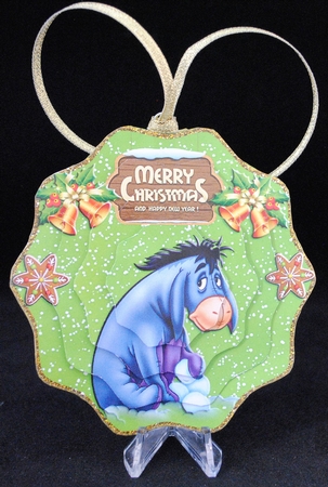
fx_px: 692
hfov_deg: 26.7
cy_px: 244
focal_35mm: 51
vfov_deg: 38.8
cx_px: 164
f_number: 5
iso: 1600
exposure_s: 1/25
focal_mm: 34
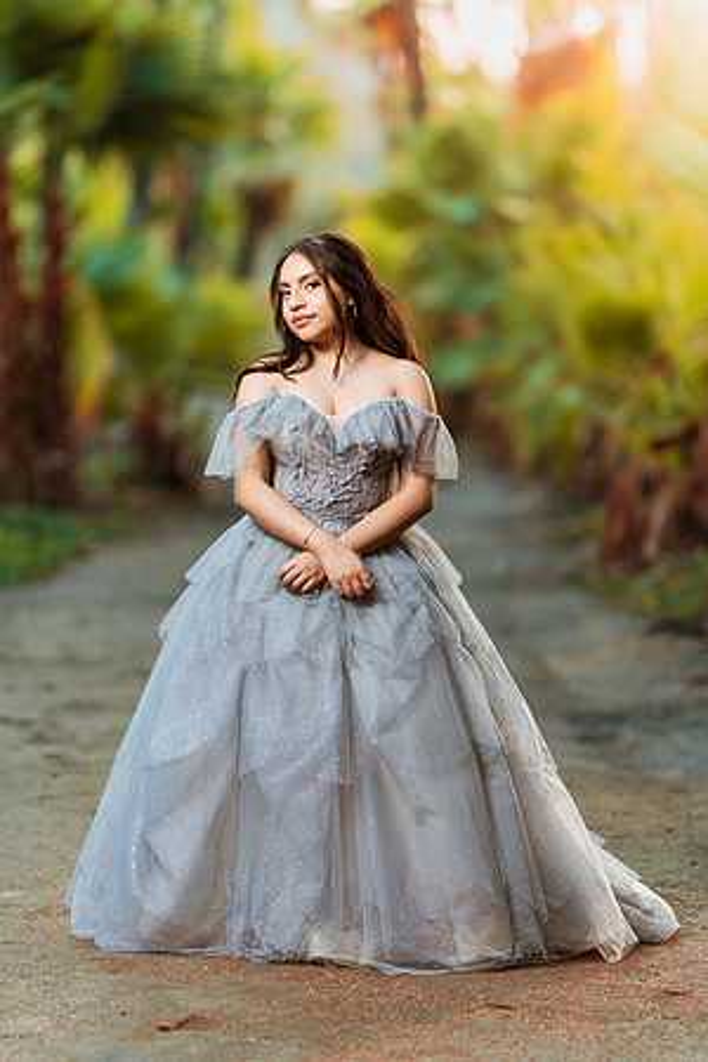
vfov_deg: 15.2
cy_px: 531
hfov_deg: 10.2
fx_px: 3982
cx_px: 354
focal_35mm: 135
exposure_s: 1/400
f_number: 1.8
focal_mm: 135
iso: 100
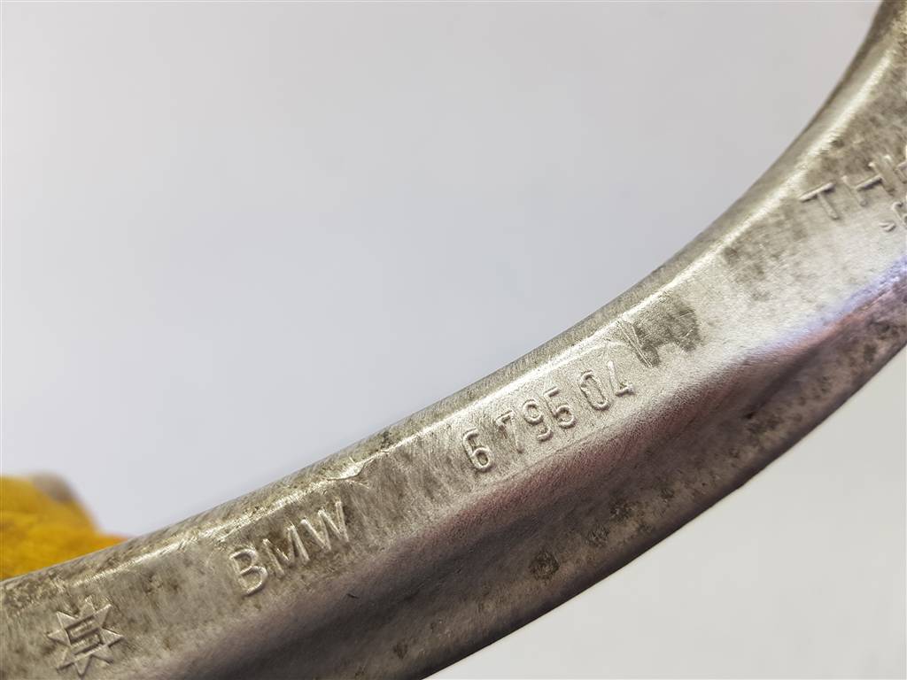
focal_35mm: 26
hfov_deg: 67.3
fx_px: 681
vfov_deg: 53.1
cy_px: 340
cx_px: 454
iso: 40
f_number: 1.7
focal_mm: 4.2
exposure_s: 1/120
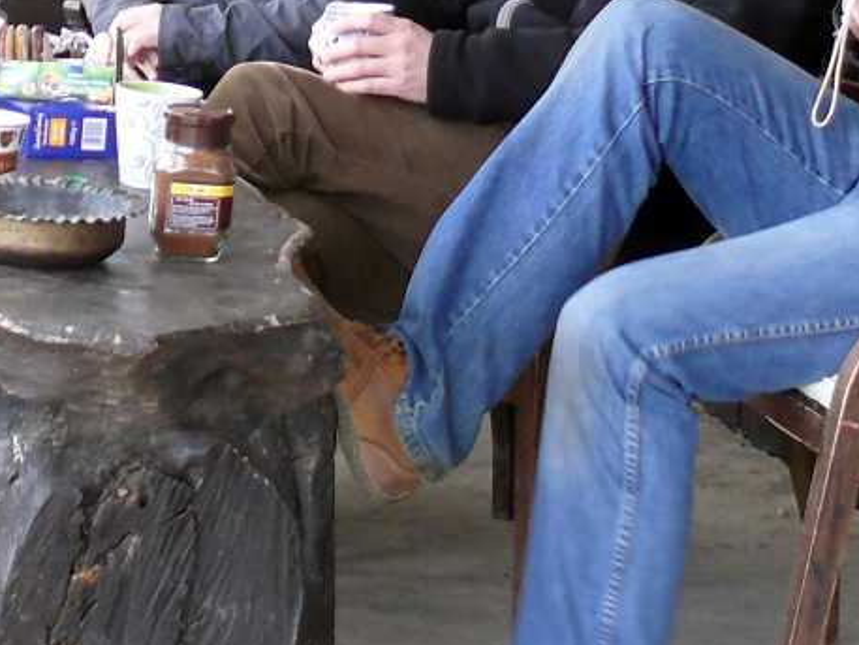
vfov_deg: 9.9
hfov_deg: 13.3
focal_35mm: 148
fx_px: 3674
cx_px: 173
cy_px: -15
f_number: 3.2
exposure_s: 1/30
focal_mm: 10
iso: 200
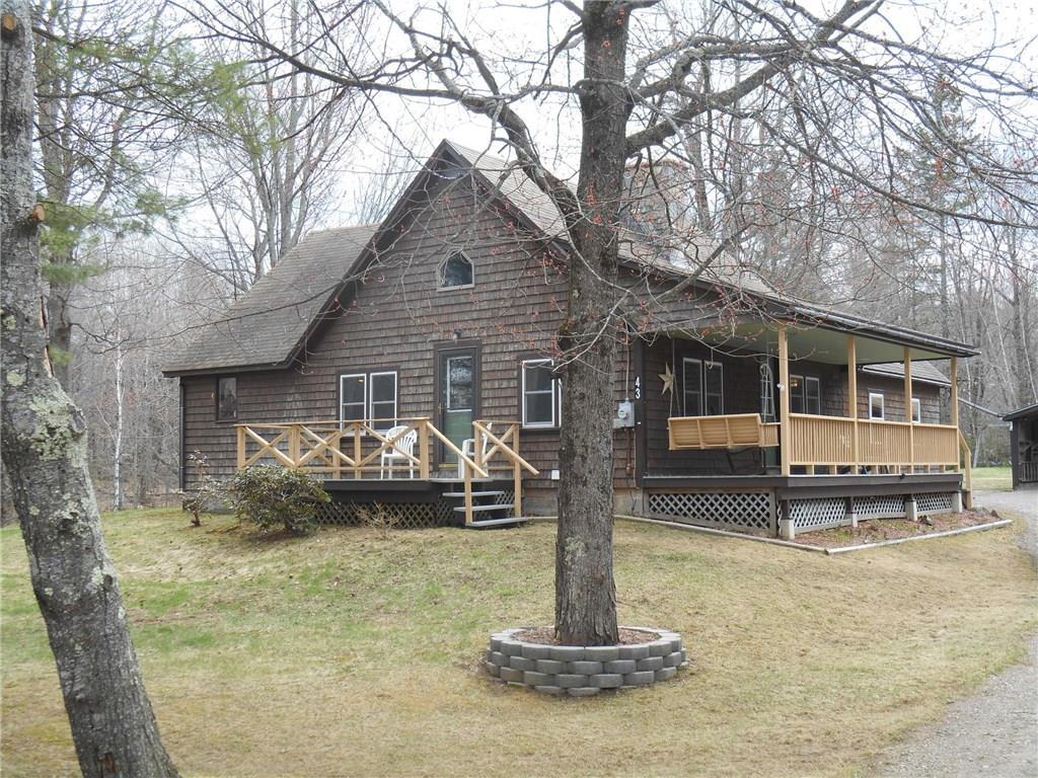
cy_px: 389
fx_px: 1379
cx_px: 519
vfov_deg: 31.5
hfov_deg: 41.2
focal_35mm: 46
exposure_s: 1/100
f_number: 4
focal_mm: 8.3
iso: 80
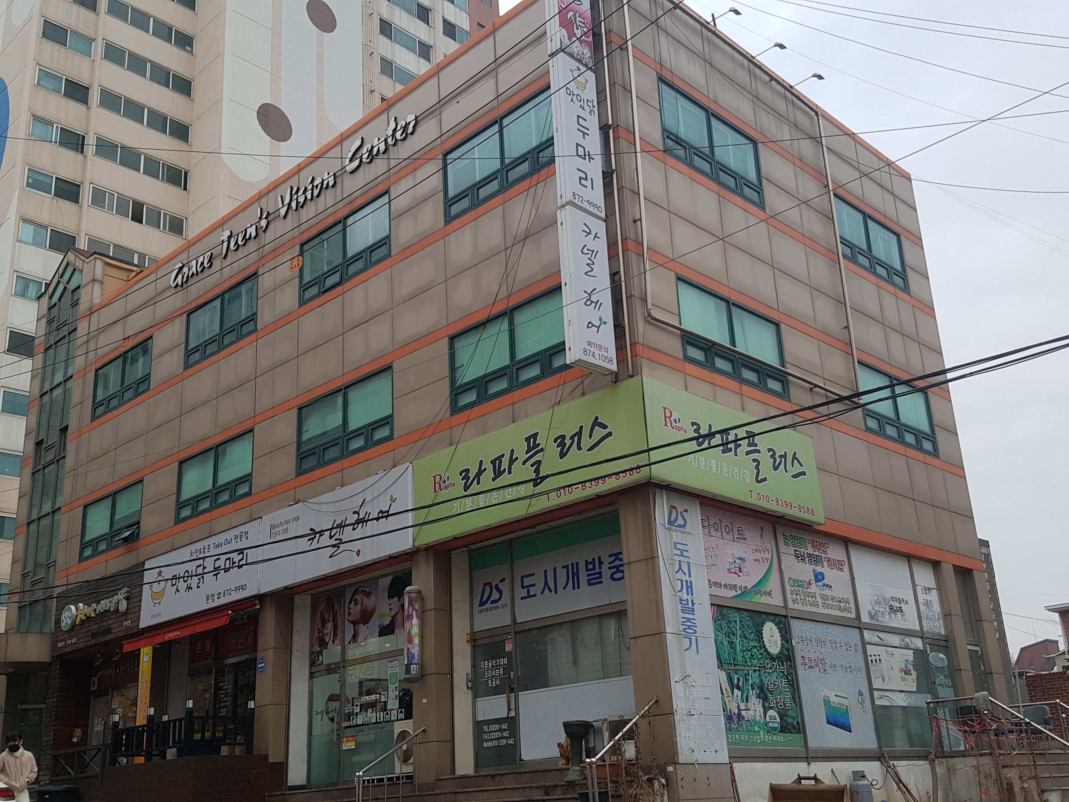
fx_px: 803
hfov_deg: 67.3
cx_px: 534
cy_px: 401
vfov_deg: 53.1
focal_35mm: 26
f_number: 1.7
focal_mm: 4.2
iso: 50
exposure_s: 1/448
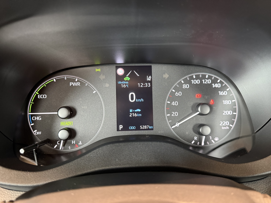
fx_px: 188
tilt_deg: -23.3
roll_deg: +0.0
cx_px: 136
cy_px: 102
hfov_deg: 71.6
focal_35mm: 24
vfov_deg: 56.8
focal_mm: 6.76
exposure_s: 1/33
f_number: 1.78
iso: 640
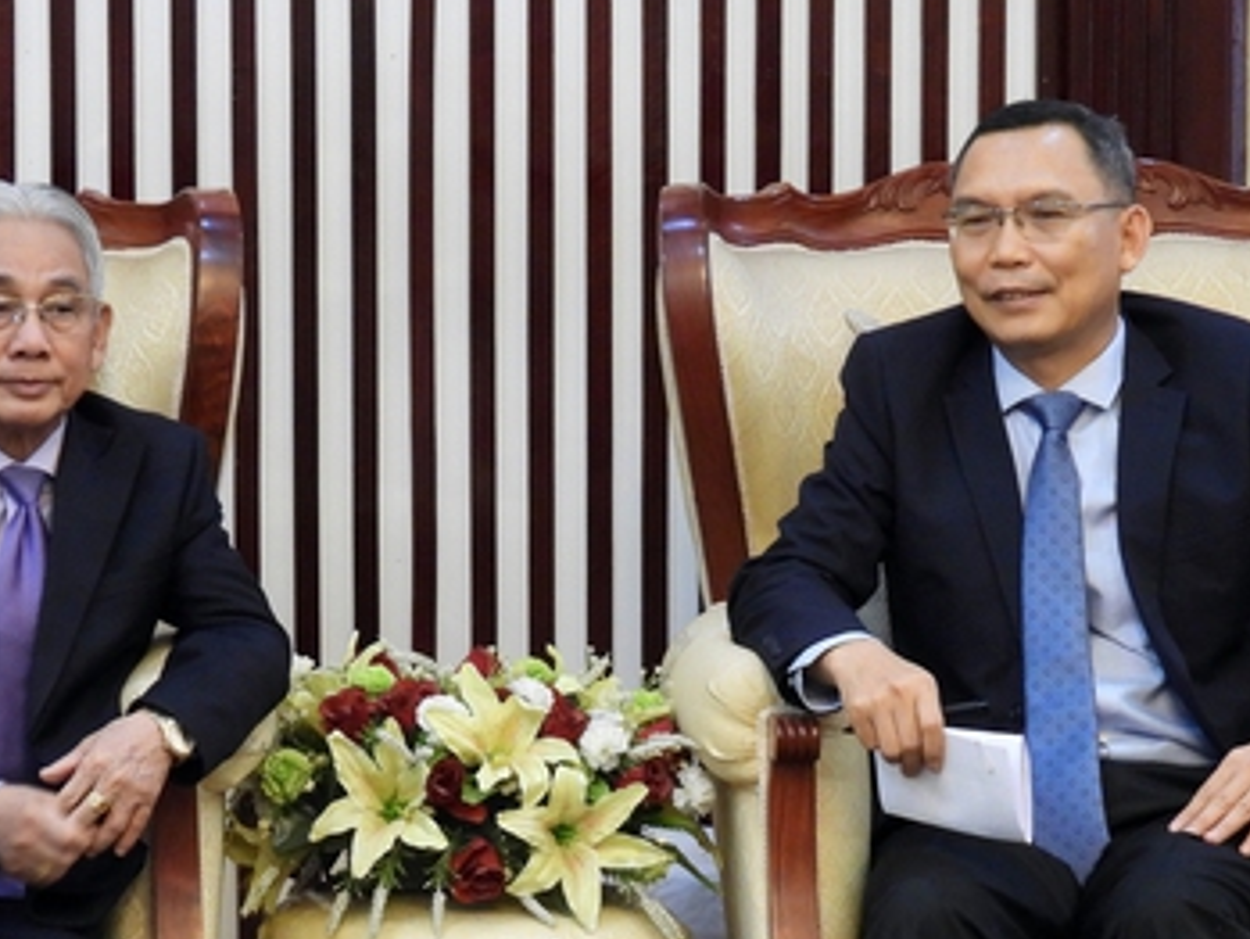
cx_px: 587
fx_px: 5780
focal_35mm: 160
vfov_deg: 9.3
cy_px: 738
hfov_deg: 12.3
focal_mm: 14.3
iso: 500
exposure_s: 1/15
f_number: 3.5
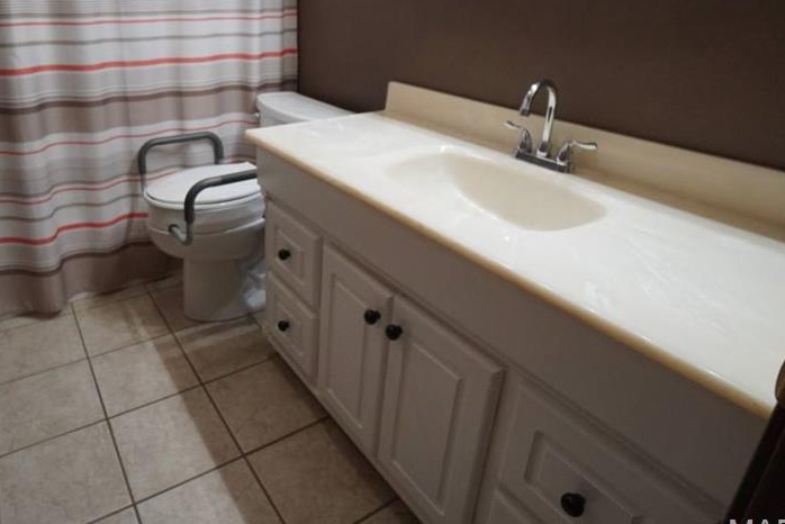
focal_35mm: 22
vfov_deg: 56.0
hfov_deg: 76.2
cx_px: 265
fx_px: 480
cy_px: 171
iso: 2000
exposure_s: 1/160
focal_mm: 10
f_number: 4
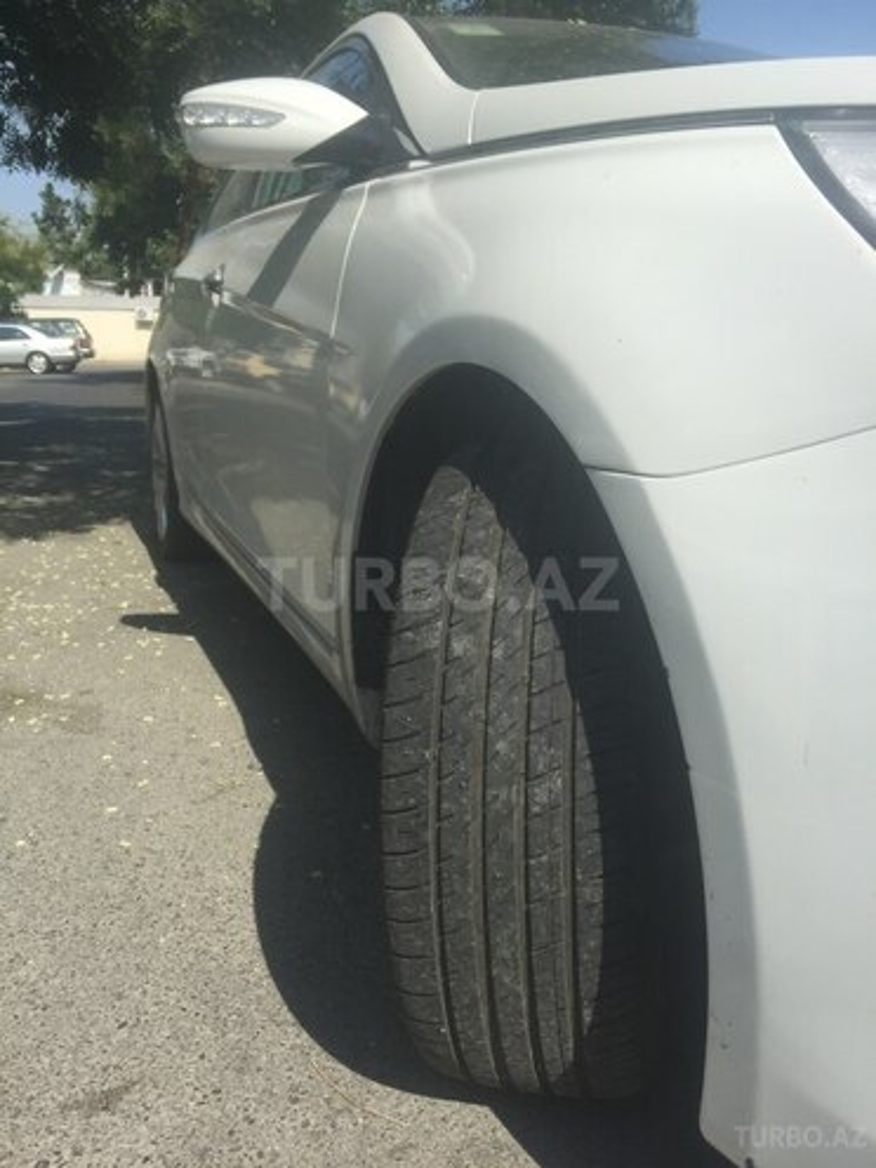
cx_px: 438
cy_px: 584
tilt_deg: -15.0
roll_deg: -0.9
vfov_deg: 61.7
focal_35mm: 29
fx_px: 979
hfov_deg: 48.2
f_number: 2.2
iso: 32
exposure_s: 1/2198
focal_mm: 4.15
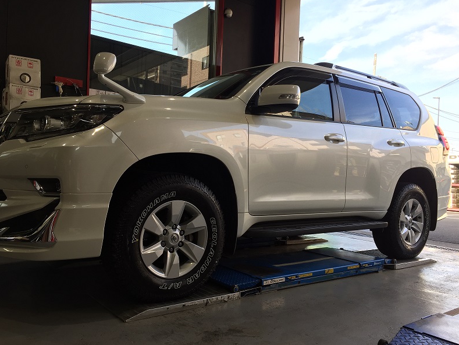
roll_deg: -2.5
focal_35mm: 30
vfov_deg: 46.8
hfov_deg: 60.0
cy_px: 174
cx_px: 226
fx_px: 398
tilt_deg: +0.1
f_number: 2.2
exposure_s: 1/200
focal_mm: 4.15
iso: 32
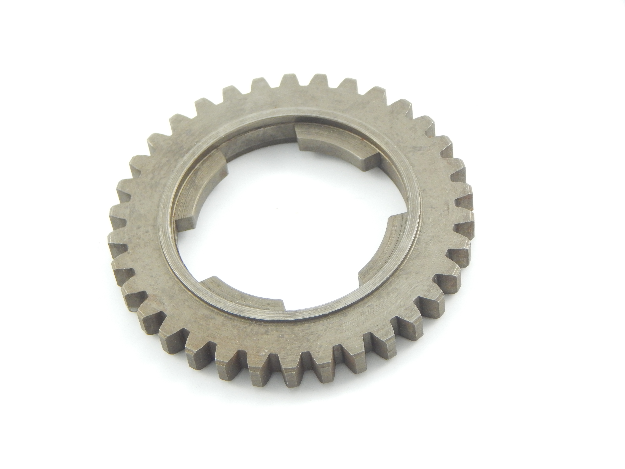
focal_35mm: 104
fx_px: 1878
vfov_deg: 14.2
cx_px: 312
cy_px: 234
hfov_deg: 18.9
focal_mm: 18.7
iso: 400
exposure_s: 1/30
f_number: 4.5
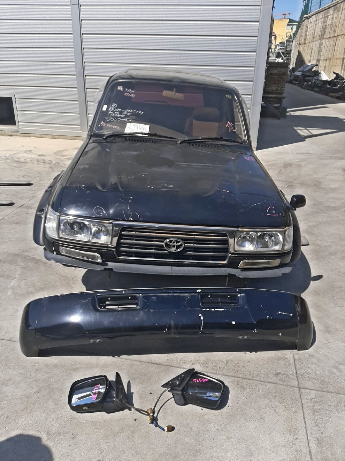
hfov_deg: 53.1
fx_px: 346
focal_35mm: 26
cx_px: 172
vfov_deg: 67.3
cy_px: 230
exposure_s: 1/2326
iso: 40
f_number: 1.7
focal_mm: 3.93
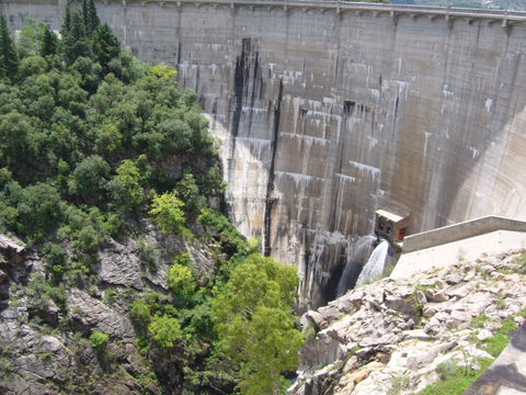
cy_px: 198
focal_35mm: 35
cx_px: 263
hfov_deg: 52.6
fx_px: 532
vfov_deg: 40.7
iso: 80
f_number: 5.6
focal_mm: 5.8
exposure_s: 1/200
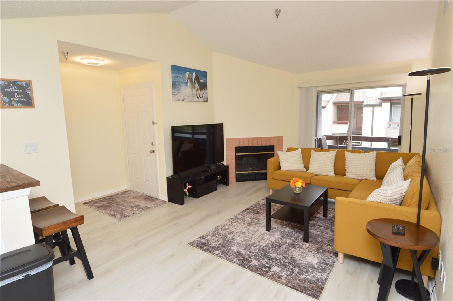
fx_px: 226
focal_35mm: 18
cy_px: 150
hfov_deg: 90.1
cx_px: 226
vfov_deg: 67.3
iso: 400
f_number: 8
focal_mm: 12
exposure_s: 1/80
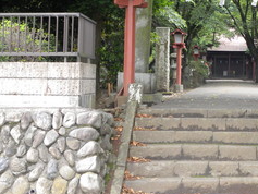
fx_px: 693
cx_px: 239
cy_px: 31
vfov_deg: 15.8
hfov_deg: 20.6
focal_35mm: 93
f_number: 3.2
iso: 145
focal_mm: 8.2
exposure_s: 1/74
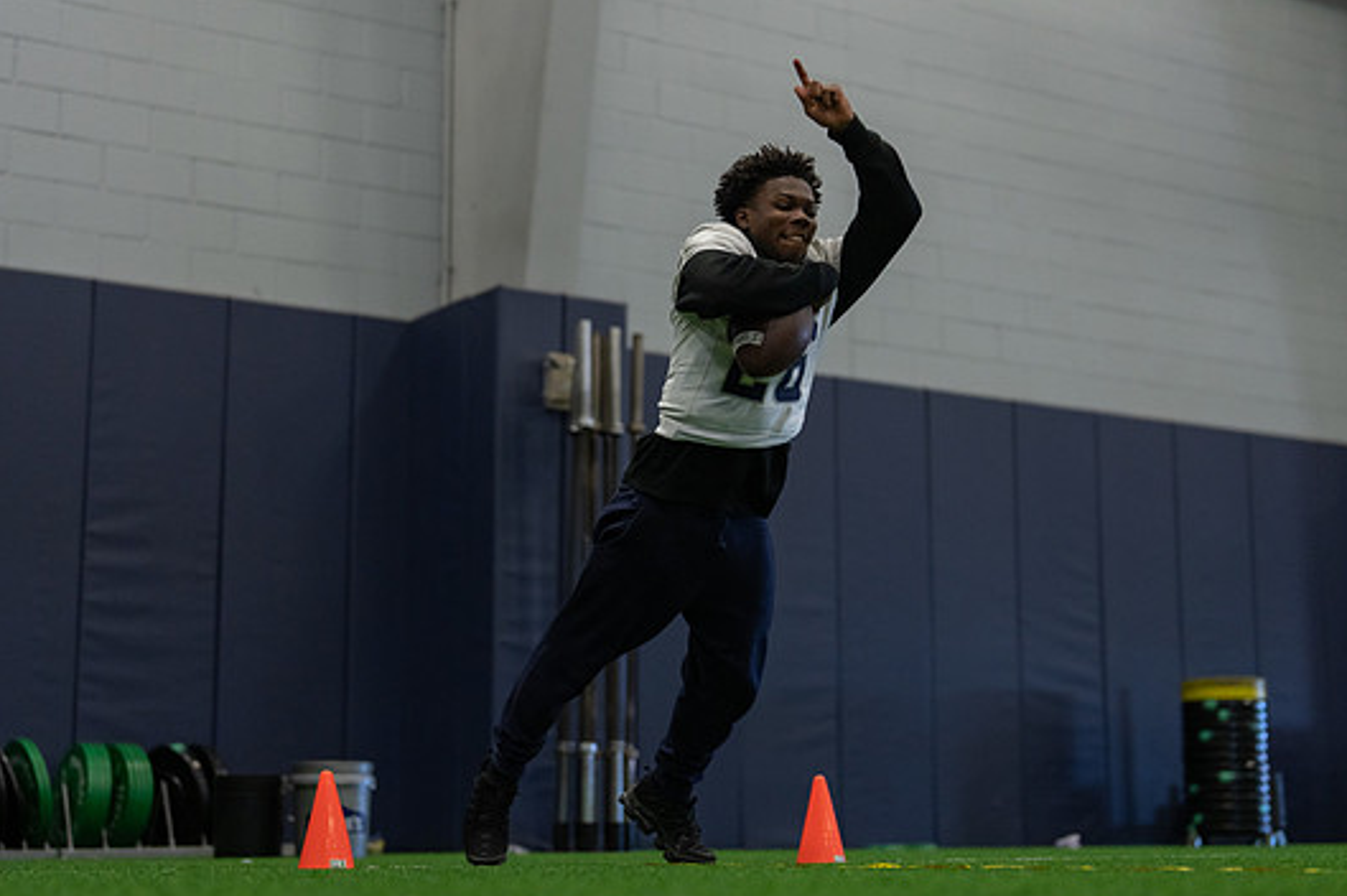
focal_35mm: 63
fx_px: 2356
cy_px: 435
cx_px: 710
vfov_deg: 21.5
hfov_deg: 31.9
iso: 1000
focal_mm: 50
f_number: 1.6
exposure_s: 1/1000
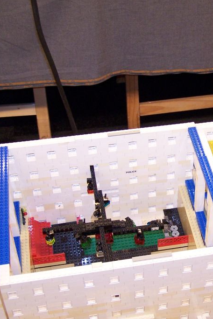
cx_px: 196
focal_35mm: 67
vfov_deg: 30.1
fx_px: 595
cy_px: 169
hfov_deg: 19.9
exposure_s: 1/8
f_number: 2.9
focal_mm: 7.1
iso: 140
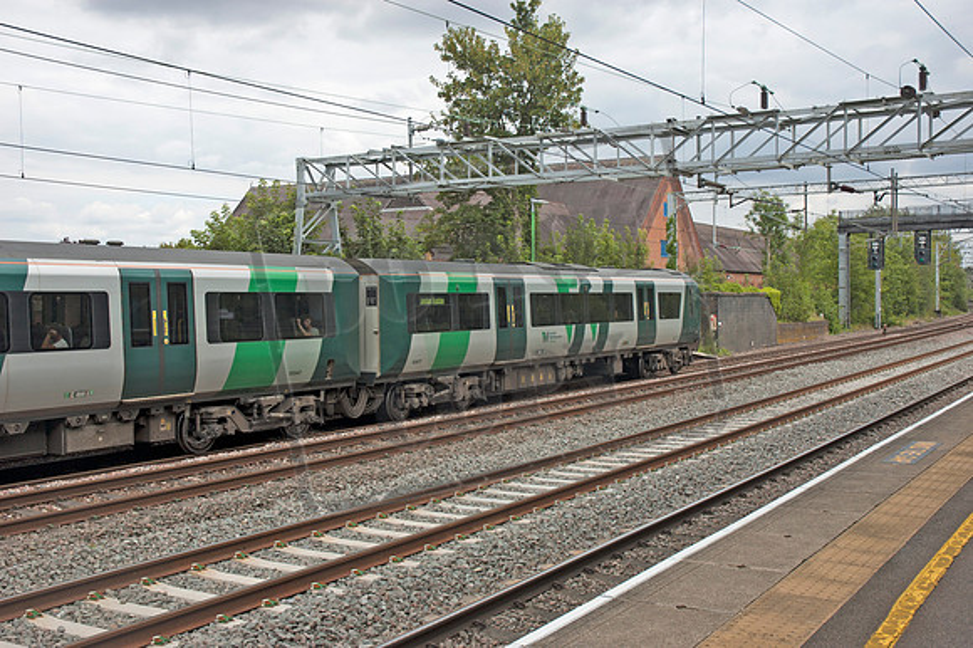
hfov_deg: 48.0
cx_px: 486
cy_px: 324
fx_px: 1094
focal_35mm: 40
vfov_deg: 33.0
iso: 200
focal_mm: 27
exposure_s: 1/200
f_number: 7.1
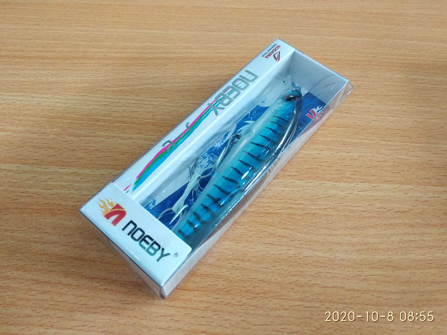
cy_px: 168
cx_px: 224
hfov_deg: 67.3
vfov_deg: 53.1
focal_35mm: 26
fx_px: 336
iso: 1000
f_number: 2.2
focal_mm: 3.81
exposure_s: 1/33
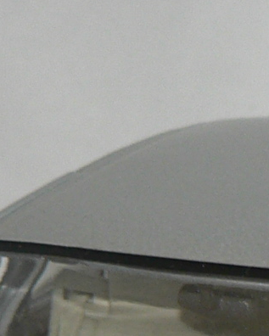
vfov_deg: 5.5
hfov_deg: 4.5
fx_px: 3452
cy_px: 529
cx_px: 171
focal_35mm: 347
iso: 80
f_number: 3.2
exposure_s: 1/60
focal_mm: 9.2
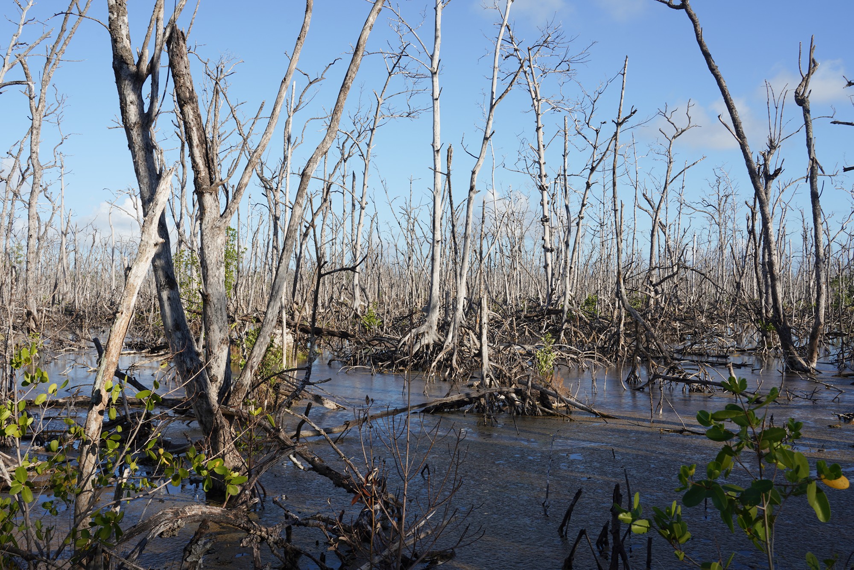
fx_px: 830
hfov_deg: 54.4
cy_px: 285
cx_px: 427
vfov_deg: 37.9
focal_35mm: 35
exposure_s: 1/100
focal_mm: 35
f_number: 14
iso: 100
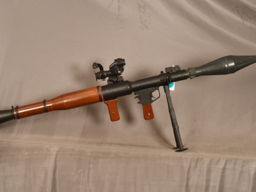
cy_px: 92
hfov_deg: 21.5
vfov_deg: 16.2
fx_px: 673
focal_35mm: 91
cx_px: 122
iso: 2500
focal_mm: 50
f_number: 4.2
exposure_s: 1/125
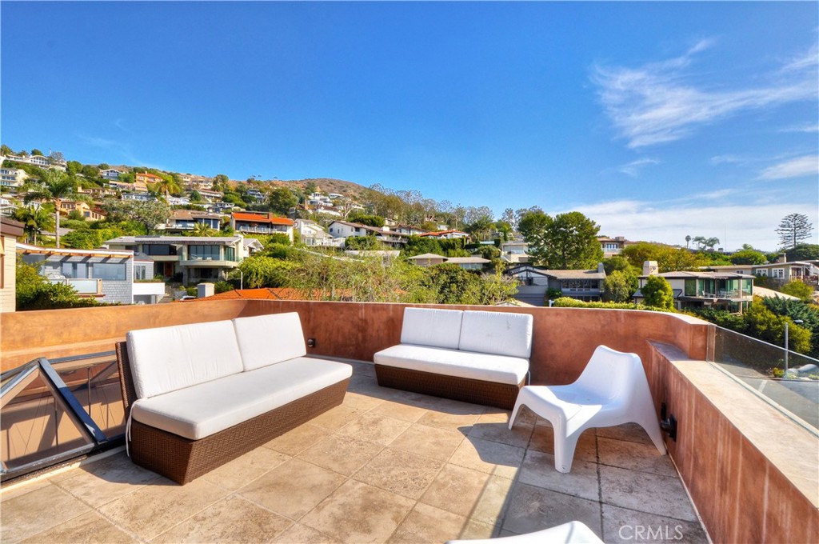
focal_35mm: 15
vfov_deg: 77.2
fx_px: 341
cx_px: 410
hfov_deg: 100.5
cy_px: 272
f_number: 10
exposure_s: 1/640
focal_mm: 10
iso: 200
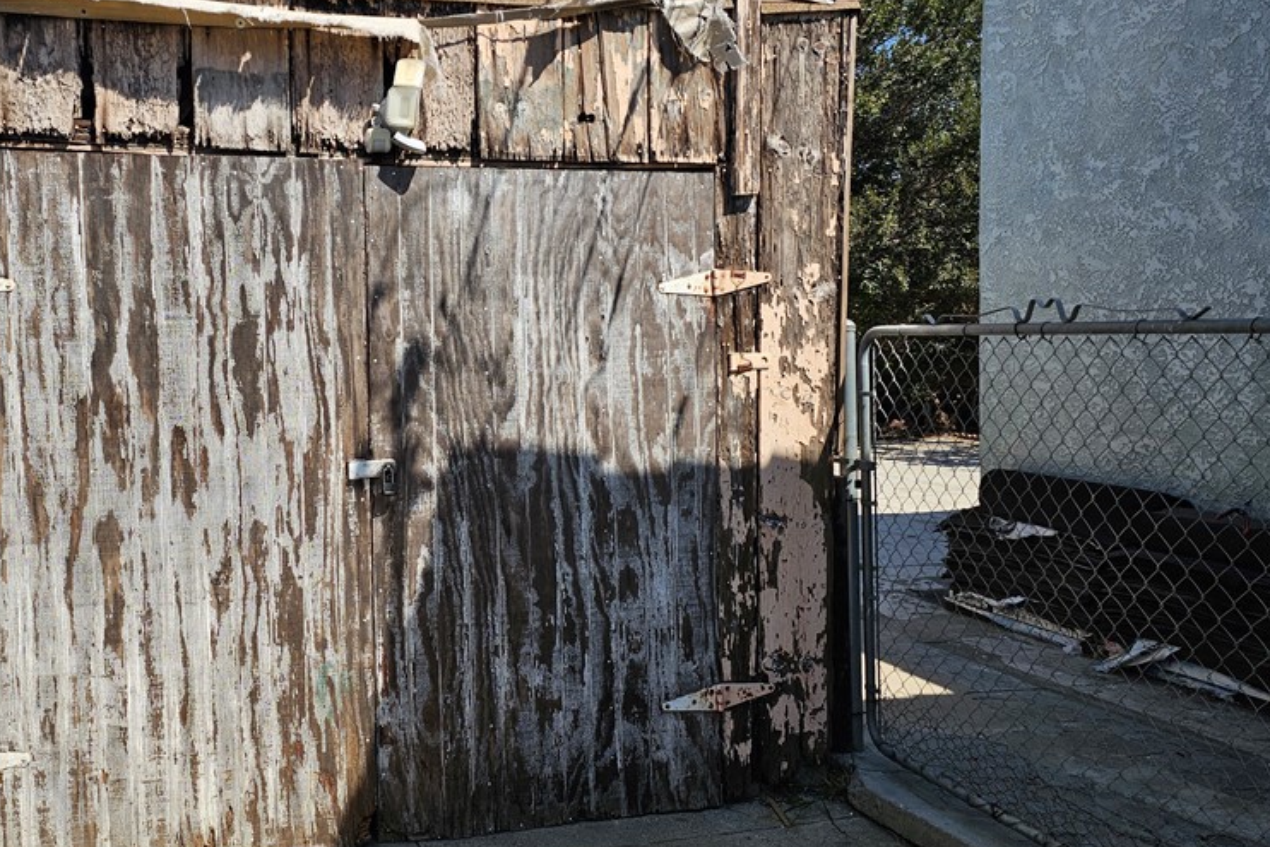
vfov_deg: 39.8
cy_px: 346
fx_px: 1164
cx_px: 402
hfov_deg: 55.8
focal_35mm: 33
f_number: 1.7
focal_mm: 6.3
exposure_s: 1/717
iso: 10
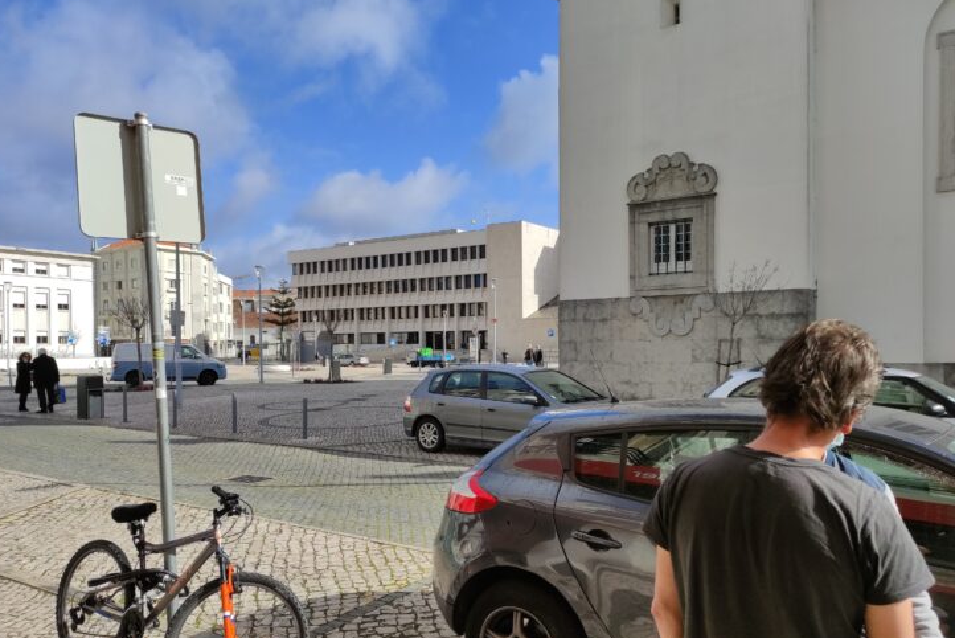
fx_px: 716
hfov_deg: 67.4
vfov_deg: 47.9
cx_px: 480
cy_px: 351
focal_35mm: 27
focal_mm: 5.43
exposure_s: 1/1918
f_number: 1.89
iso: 50
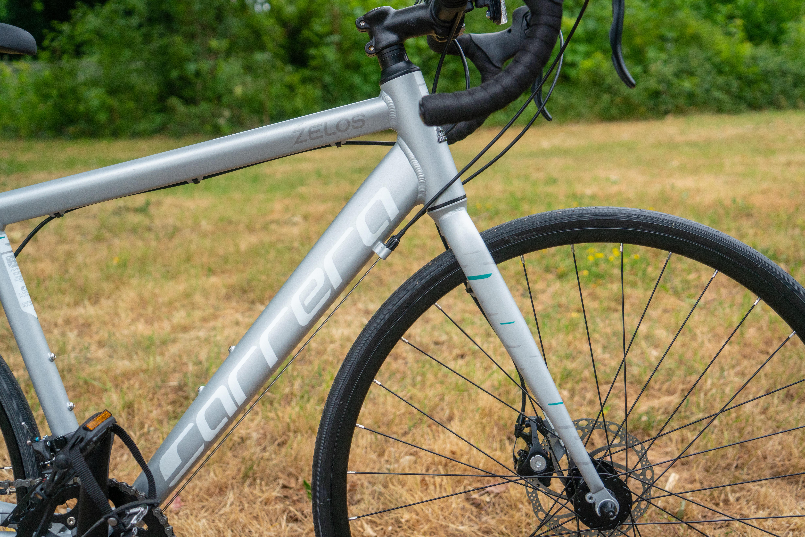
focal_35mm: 38
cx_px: 402
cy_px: 268
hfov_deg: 50.7
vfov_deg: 35.1
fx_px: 850
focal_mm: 38
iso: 1250
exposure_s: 1/2500
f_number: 4
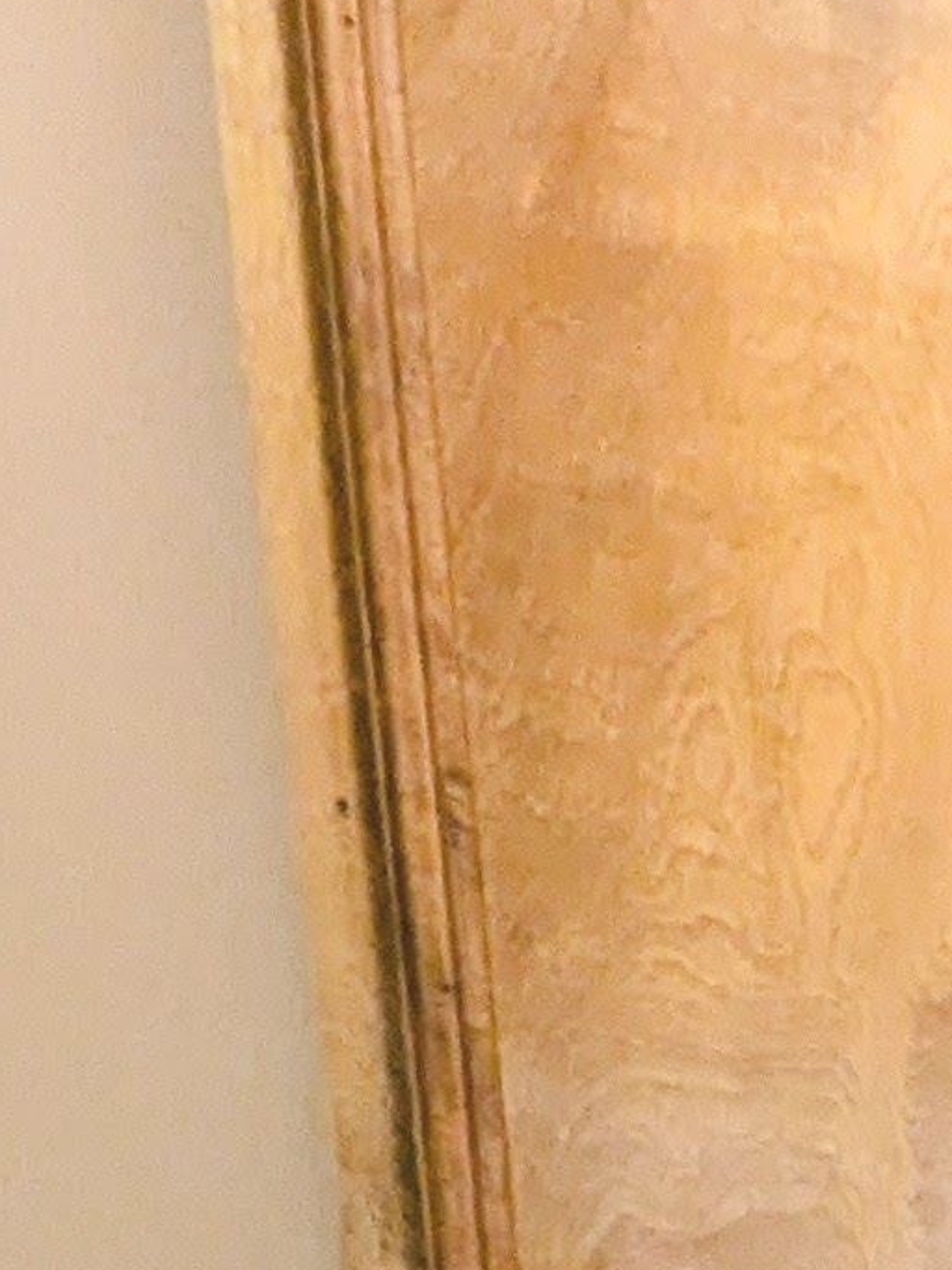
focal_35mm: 82
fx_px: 3008
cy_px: 2949
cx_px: 2103
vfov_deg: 15.3
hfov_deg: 14.0
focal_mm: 1.85
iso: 501
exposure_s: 1/60
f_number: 2.2
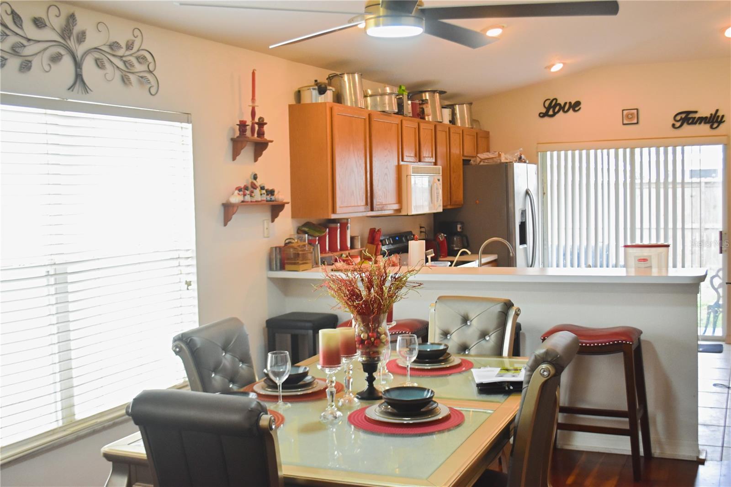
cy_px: 244
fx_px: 853
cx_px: 366
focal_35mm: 42
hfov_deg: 46.4
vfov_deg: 31.9
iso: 1250
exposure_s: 1/125
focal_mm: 28
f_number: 4.5
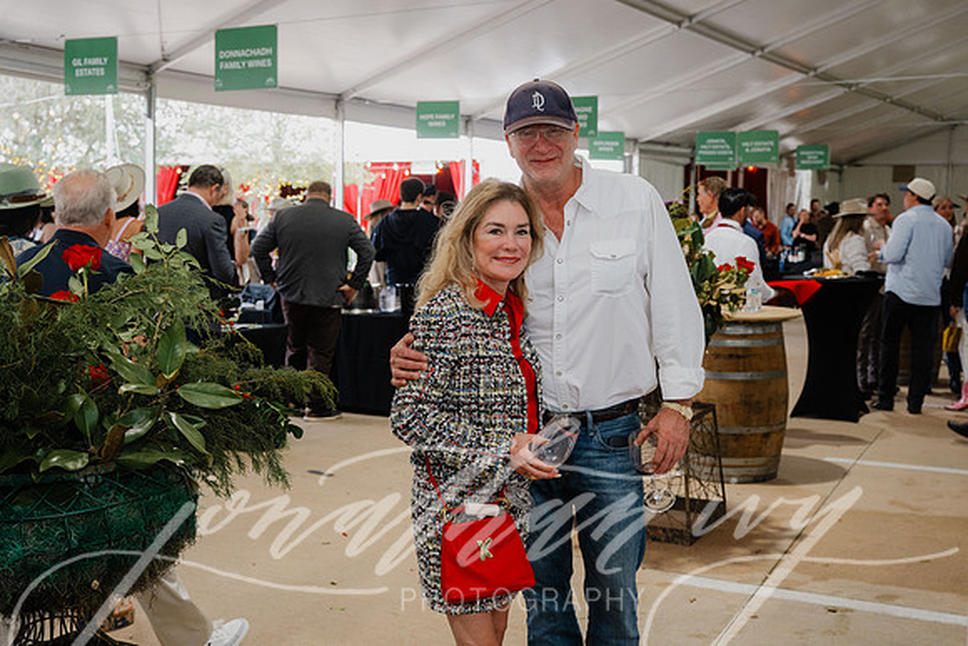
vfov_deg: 31.2
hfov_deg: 45.4
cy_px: 323
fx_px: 1156
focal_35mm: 43
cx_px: 484
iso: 1800
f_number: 5
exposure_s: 1/160
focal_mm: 43
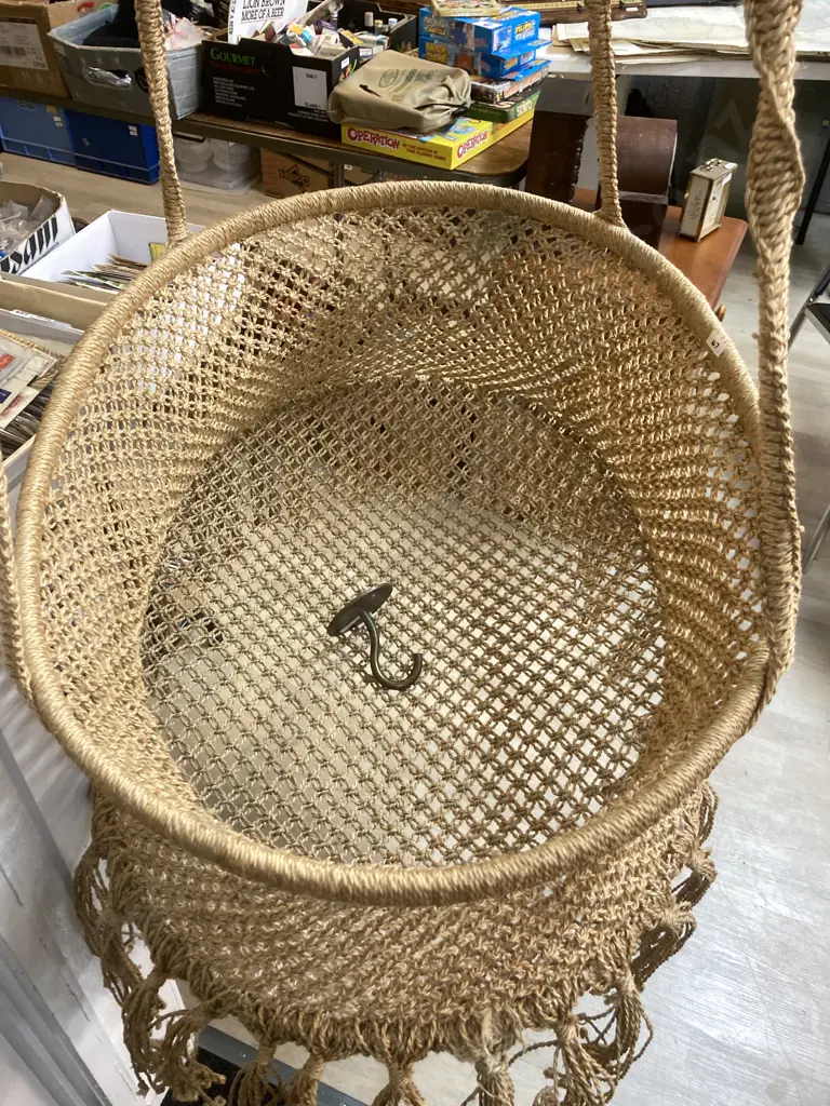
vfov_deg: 63.4
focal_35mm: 28
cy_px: 553
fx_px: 895
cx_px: 415
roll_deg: -1.9
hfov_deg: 49.7
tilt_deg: -42.8
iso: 125
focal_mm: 3.99
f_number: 1.8
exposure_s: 1/50
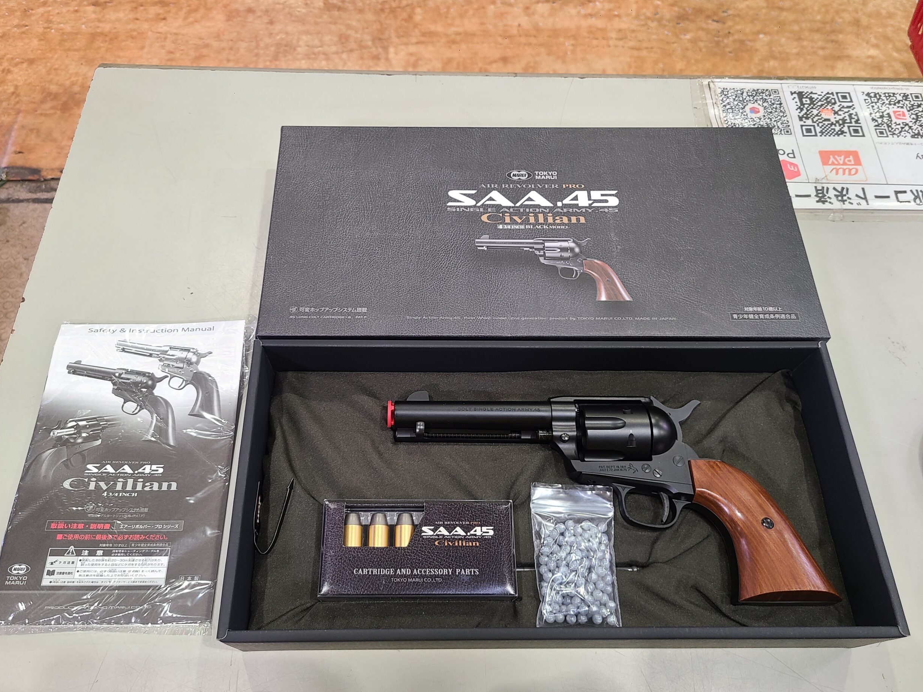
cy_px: 346
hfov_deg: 65.3
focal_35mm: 27
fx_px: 720
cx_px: 444
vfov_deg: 51.4
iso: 125
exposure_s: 1/50
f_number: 1.8
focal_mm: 5.4
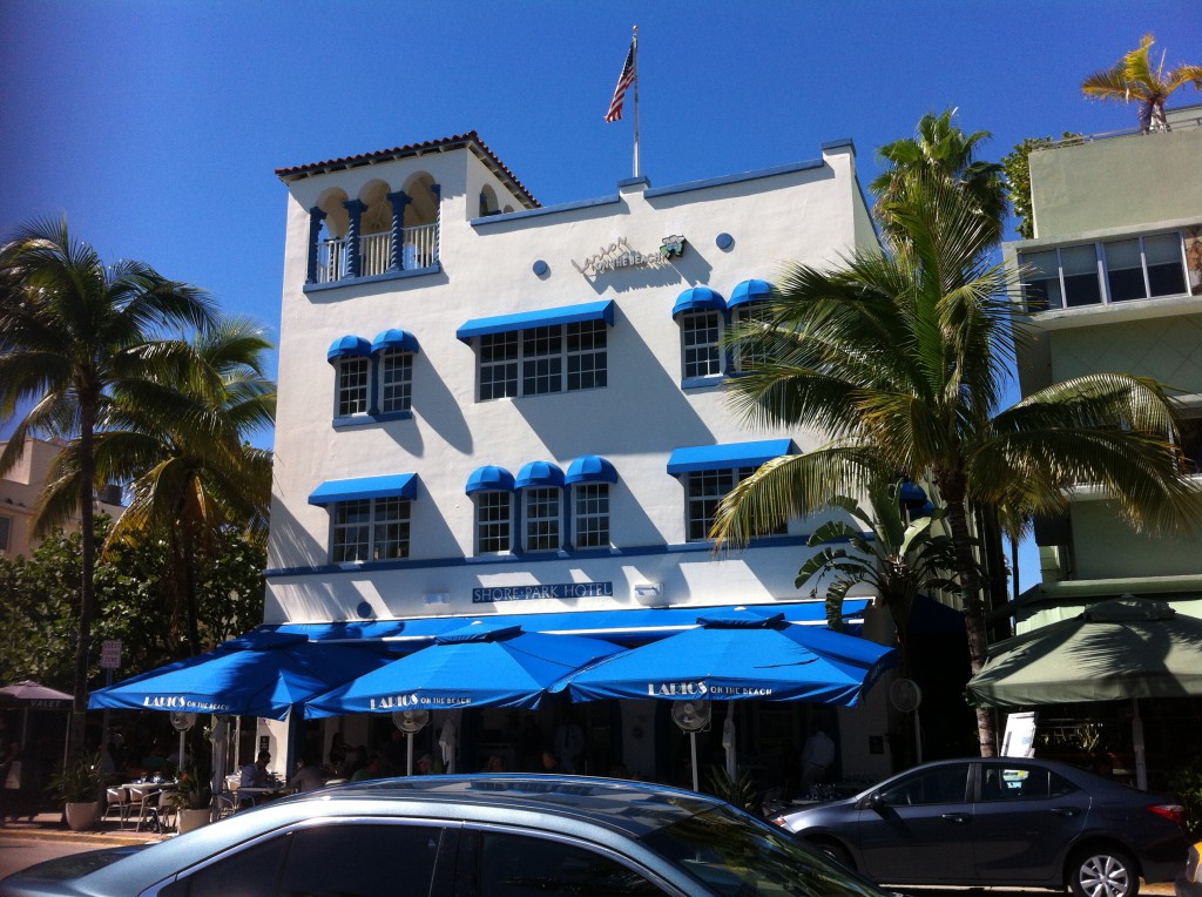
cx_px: 601
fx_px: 1213
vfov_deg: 40.6
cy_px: 448
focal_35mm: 35
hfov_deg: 52.7
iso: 80
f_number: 2.8
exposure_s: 1/1508
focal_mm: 3.85
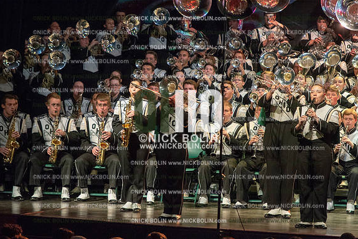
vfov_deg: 5.7
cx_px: 178
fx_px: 2406
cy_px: 119
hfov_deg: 8.5
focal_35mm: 242
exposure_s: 1/250
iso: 8000
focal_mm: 240
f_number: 5.6
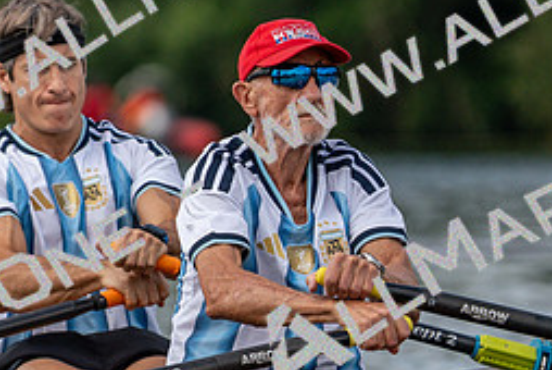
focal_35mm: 878
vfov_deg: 1.6
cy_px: 201
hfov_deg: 2.3
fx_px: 13478
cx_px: 80
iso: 400
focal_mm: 385
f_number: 6.3
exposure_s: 1/1600
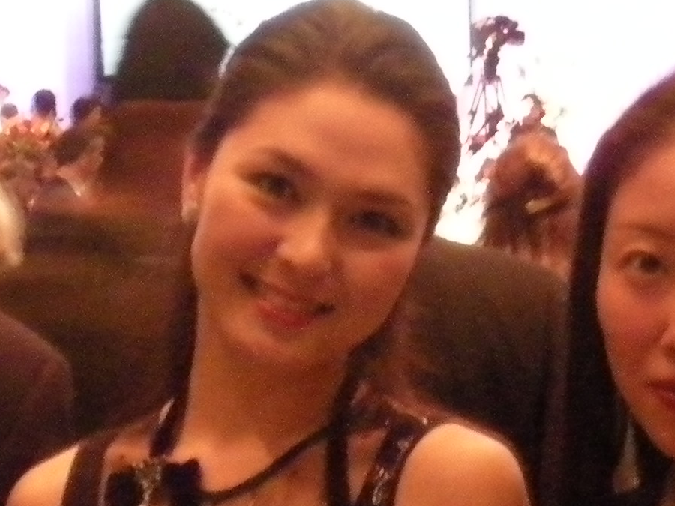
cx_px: 50
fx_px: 2476
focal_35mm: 127
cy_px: 340
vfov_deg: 11.7
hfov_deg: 15.3
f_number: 2.8
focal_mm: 5.7
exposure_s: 1/6.4
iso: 800
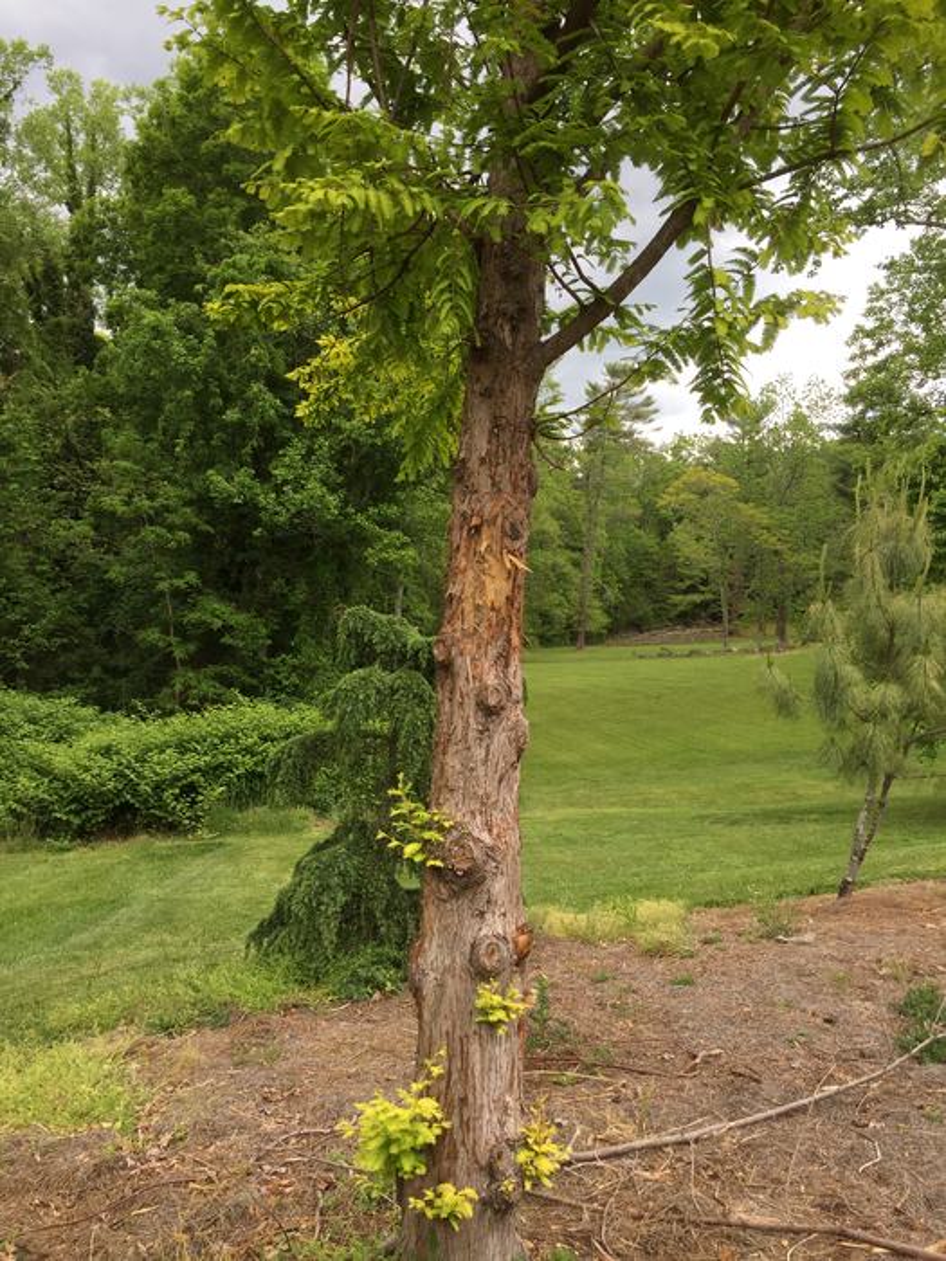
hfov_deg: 48.2
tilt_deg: +2.3
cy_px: 630
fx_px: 1057
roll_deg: -2.4
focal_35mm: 29
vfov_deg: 61.7
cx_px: 473
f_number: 2.2
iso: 32
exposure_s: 1/332
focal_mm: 4.15
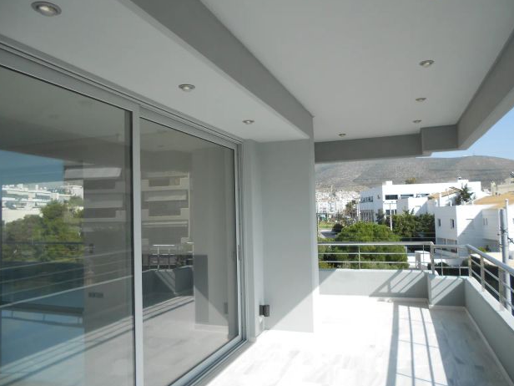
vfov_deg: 51.4
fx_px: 401
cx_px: 255
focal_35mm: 27
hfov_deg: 65.3
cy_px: 191
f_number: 3.2
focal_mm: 4.6
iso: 80
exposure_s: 1/800
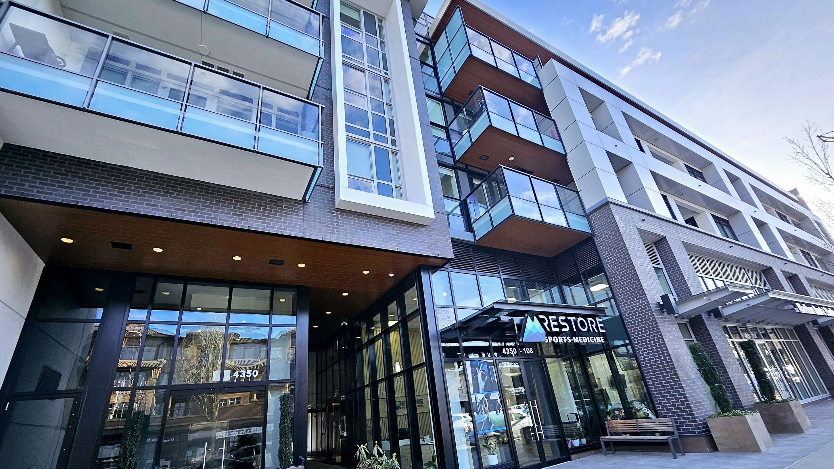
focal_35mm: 15
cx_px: 418
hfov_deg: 103.0
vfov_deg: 70.1
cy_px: 273
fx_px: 332
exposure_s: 1/167
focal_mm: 1.7
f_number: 2.2
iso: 32
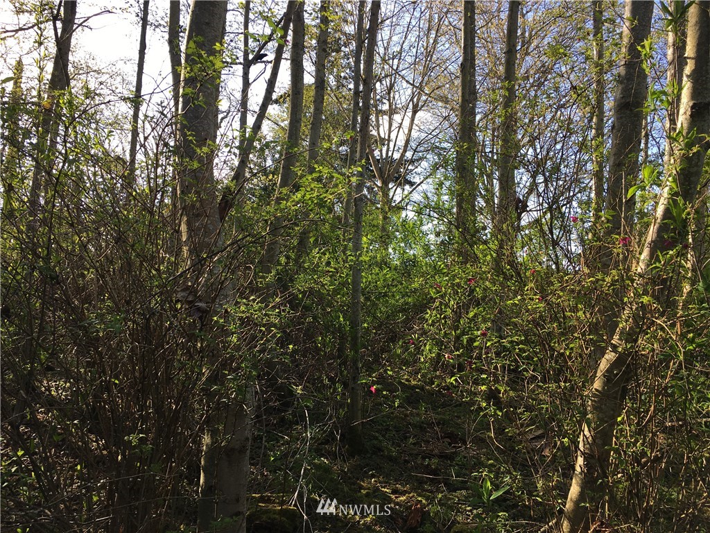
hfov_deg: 61.7
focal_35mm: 29
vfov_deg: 48.2
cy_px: 266
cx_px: 355
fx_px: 595
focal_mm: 4.15
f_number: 2.2
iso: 25
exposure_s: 1/452
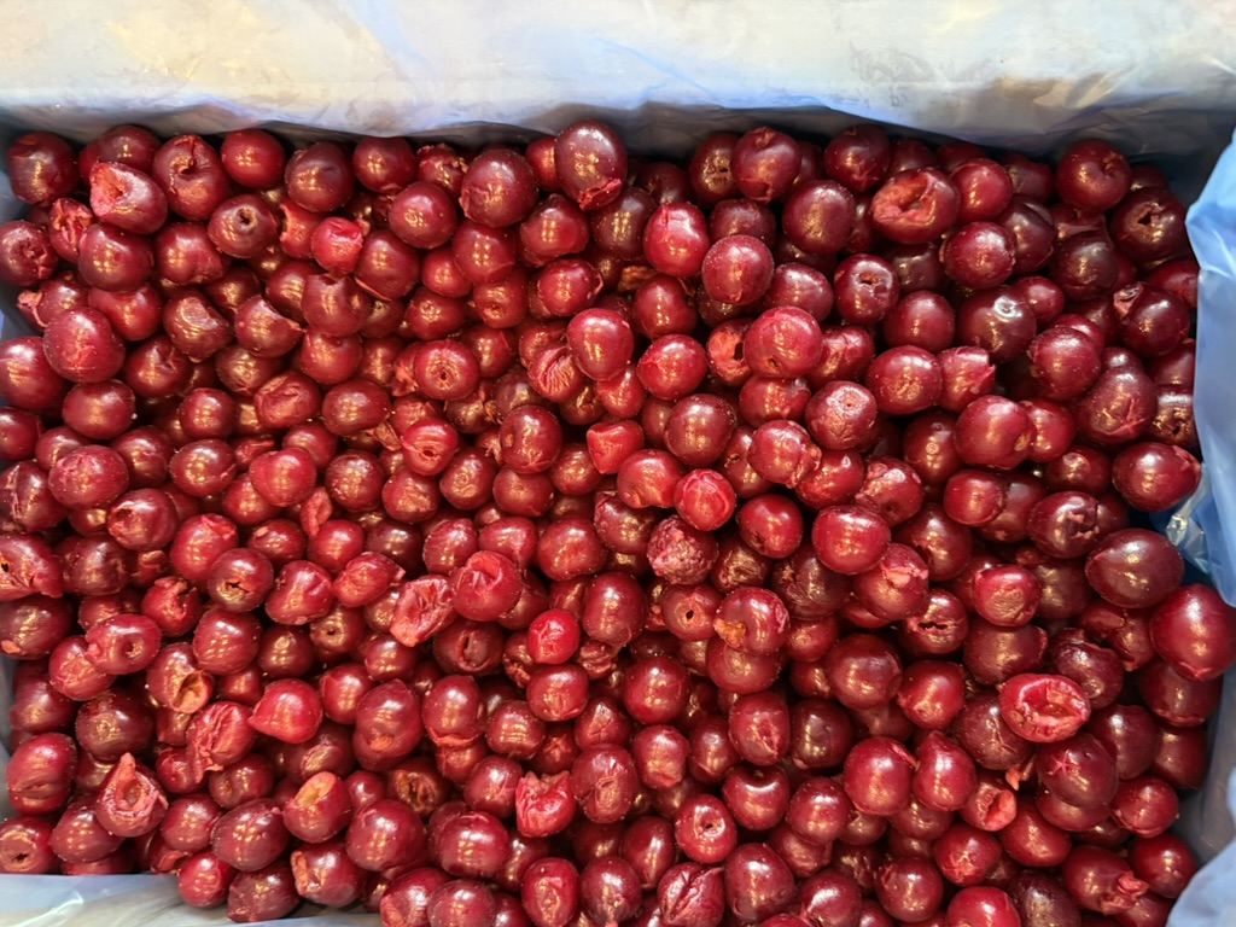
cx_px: 618
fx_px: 857
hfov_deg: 71.6
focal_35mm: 24
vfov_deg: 56.8
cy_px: 464
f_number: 1.78
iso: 640
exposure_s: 1/33
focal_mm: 6.76
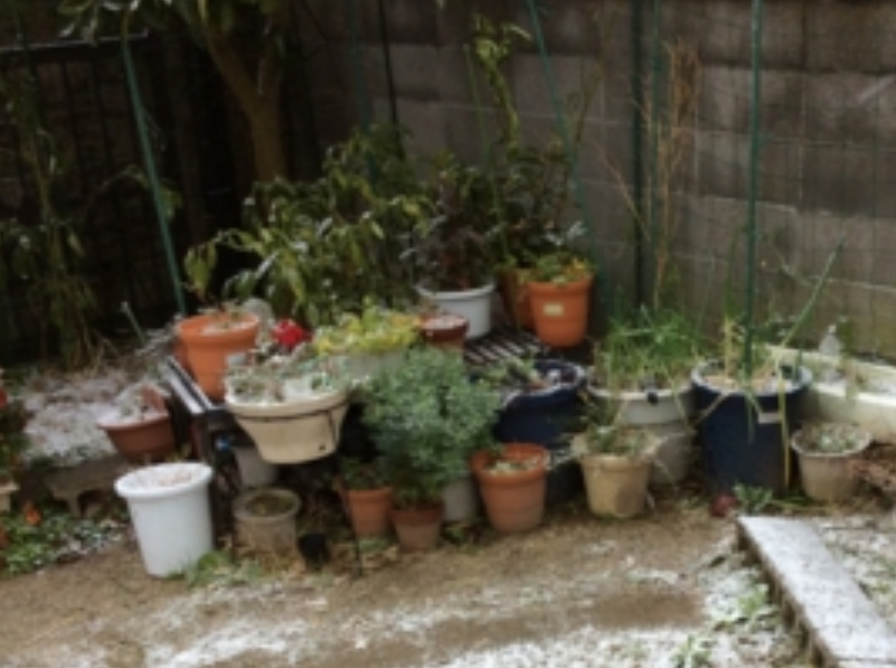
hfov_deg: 35.2
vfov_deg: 26.6
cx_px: 621
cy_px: 490
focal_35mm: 54
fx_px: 1395
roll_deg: +0.1
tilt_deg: -23.5
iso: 32
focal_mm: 3.3
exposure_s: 1/290
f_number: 2.4
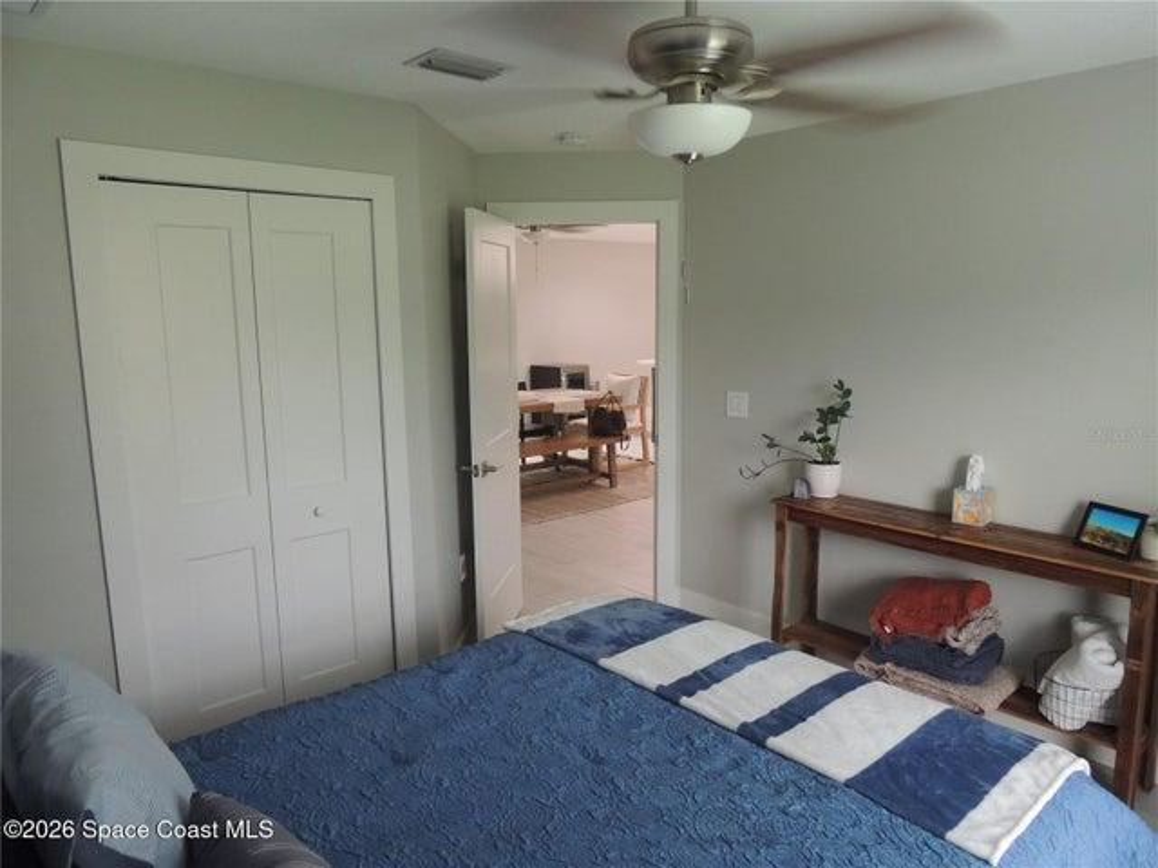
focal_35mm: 24
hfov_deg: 71.6
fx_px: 803
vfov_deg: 56.8
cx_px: 579
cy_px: 434
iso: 400
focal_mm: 4.3
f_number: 3
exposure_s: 1/15
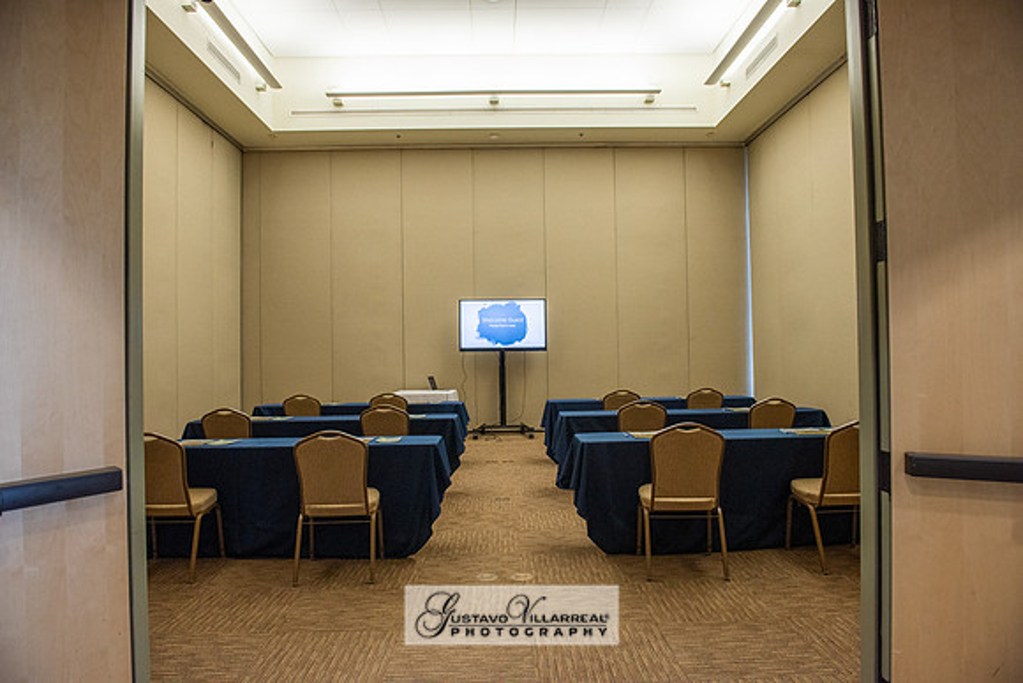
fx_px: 682
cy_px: 342
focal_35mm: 24
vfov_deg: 53.2
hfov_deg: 73.7
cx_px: 512
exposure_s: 1/125
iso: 1250
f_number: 4.5
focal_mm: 24
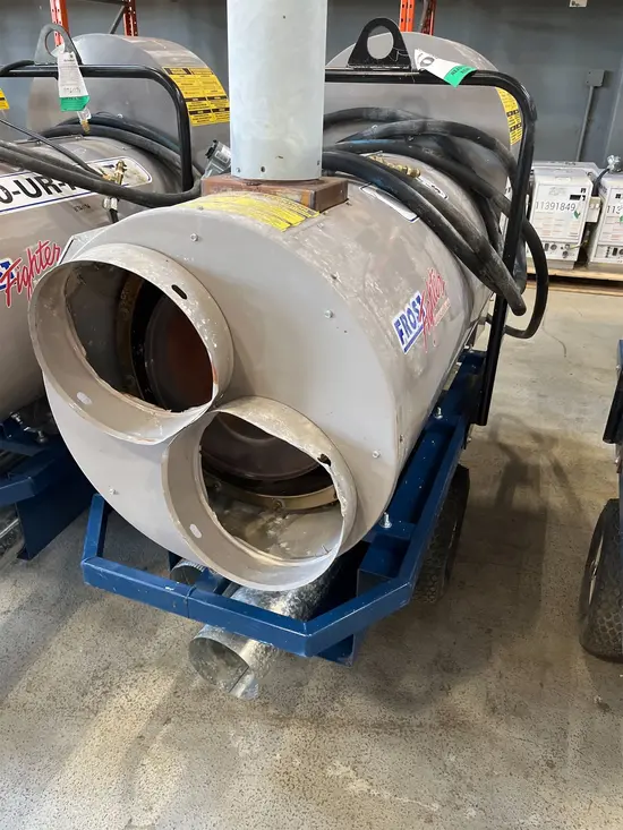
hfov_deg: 53.1
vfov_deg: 67.3
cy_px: 415
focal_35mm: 26
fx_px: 624
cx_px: 312
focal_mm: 5.1
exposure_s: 1/60
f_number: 1.6
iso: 200
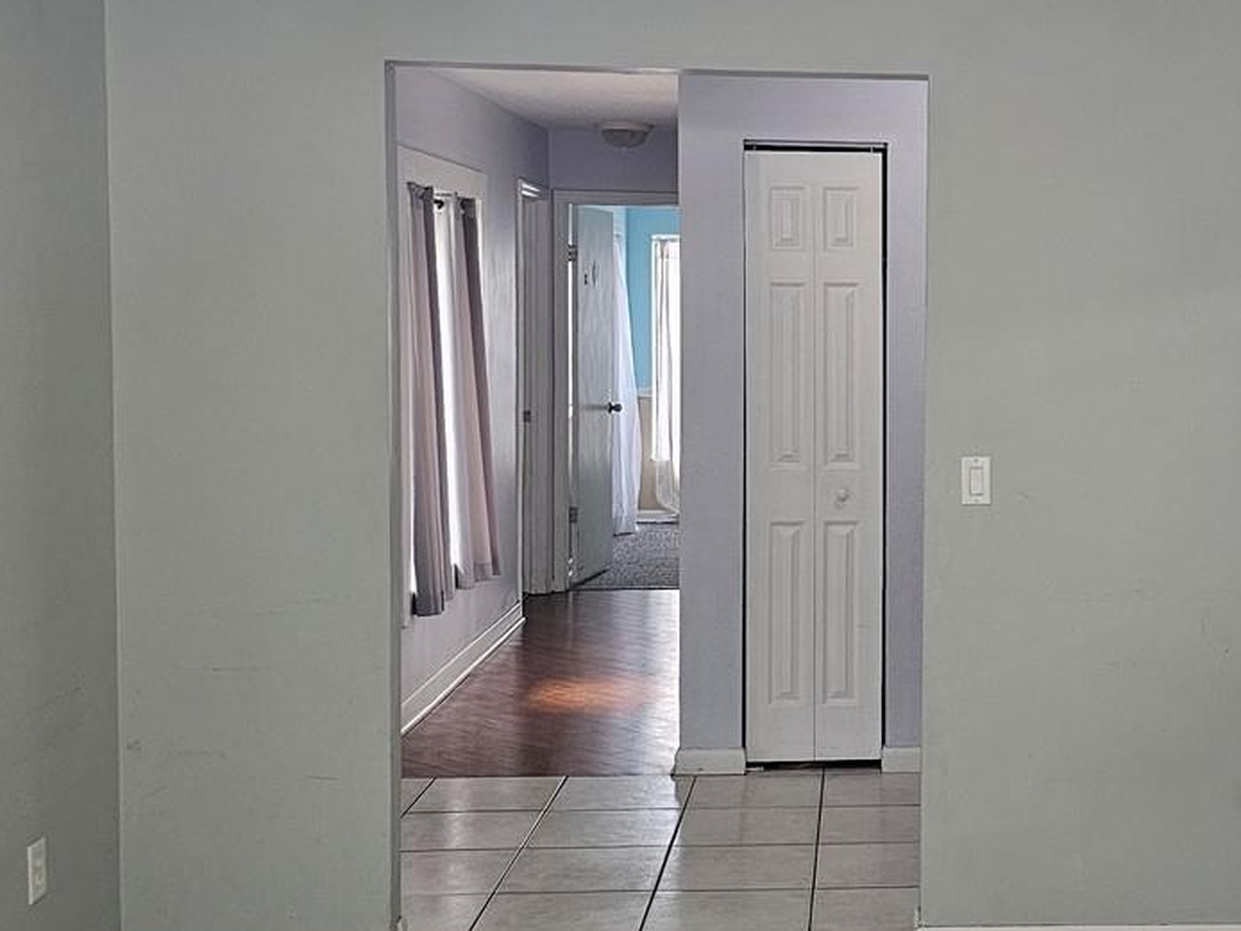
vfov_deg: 27.5
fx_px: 1901
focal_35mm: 53
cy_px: 447
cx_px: 1014
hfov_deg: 34.9
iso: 320
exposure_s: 1/120
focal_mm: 6.3
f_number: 1.7
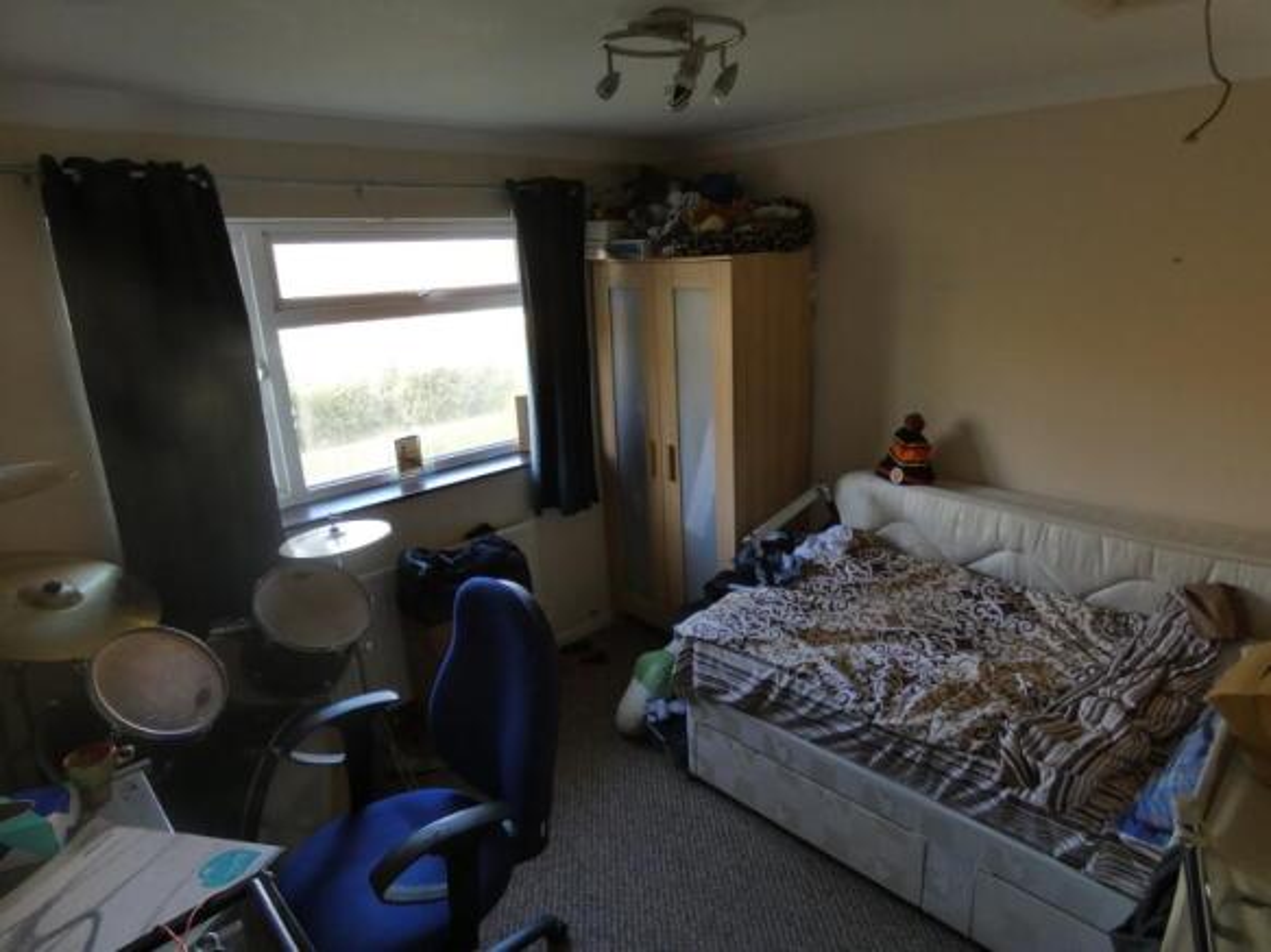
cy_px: 476
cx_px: 636
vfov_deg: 66.0
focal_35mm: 20
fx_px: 734
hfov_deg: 81.8
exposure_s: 1/60
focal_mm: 3.6
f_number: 2.8
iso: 160
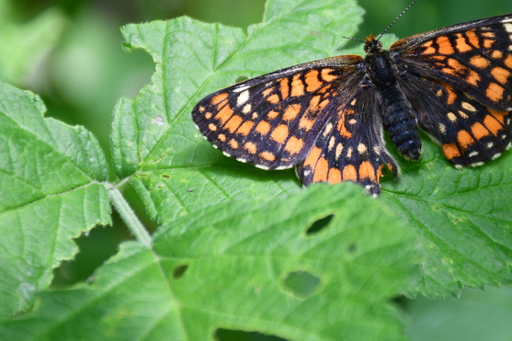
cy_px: 103
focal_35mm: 362
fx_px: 5147
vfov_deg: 3.8
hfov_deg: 5.7
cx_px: 389
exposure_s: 1/320
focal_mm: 140
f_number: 5.6
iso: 800
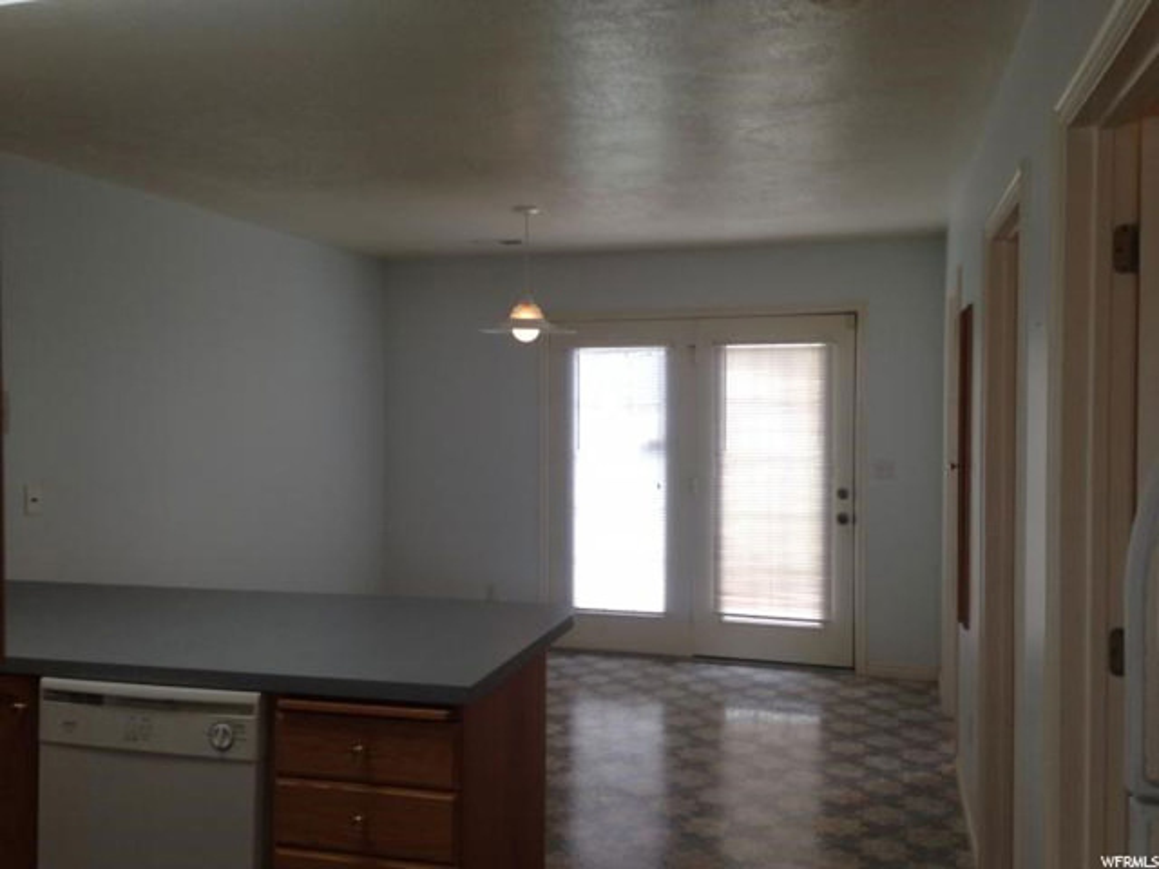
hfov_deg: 55.4
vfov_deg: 42.9
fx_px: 1105
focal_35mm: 33
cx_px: 580
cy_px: 434
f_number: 2.4
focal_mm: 4.12
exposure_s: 1/120
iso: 80
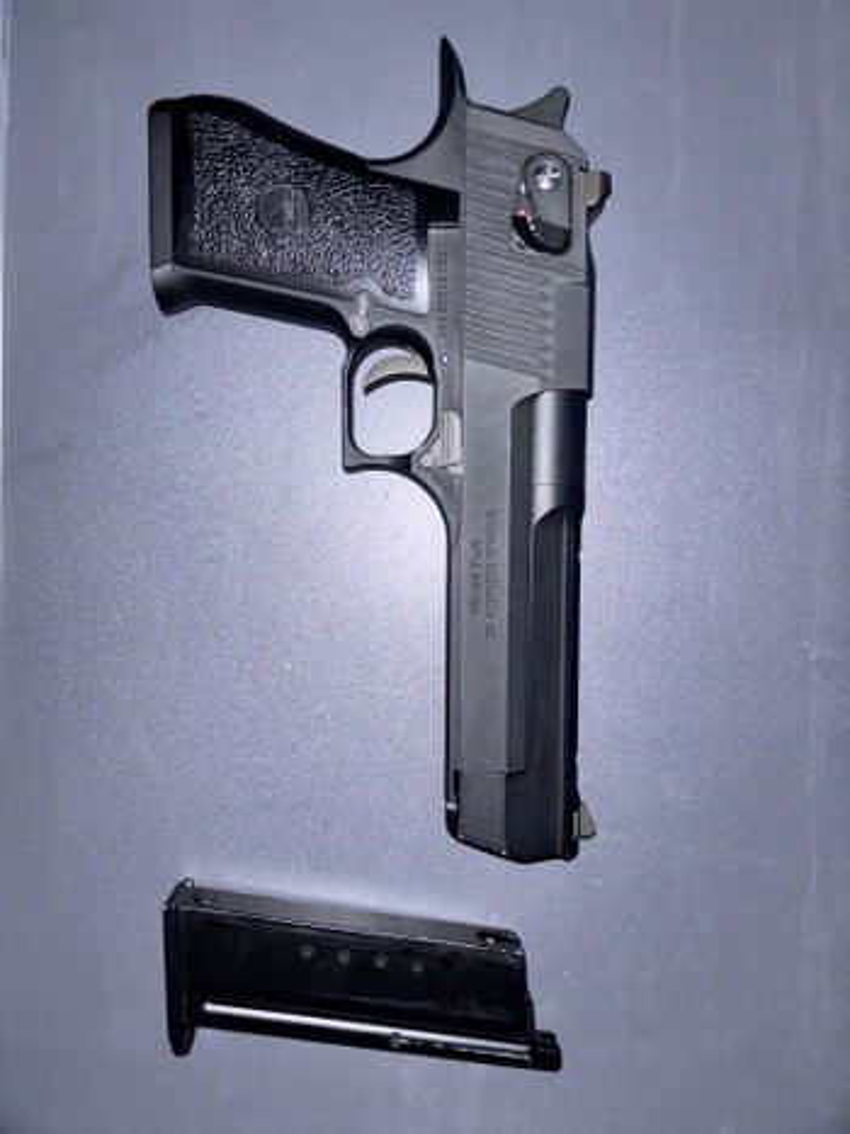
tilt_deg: -89.1
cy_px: 567
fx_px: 852
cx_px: 425
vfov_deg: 67.3
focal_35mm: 26
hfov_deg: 53.0
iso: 40
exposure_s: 1/34
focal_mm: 5.96
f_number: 1.6
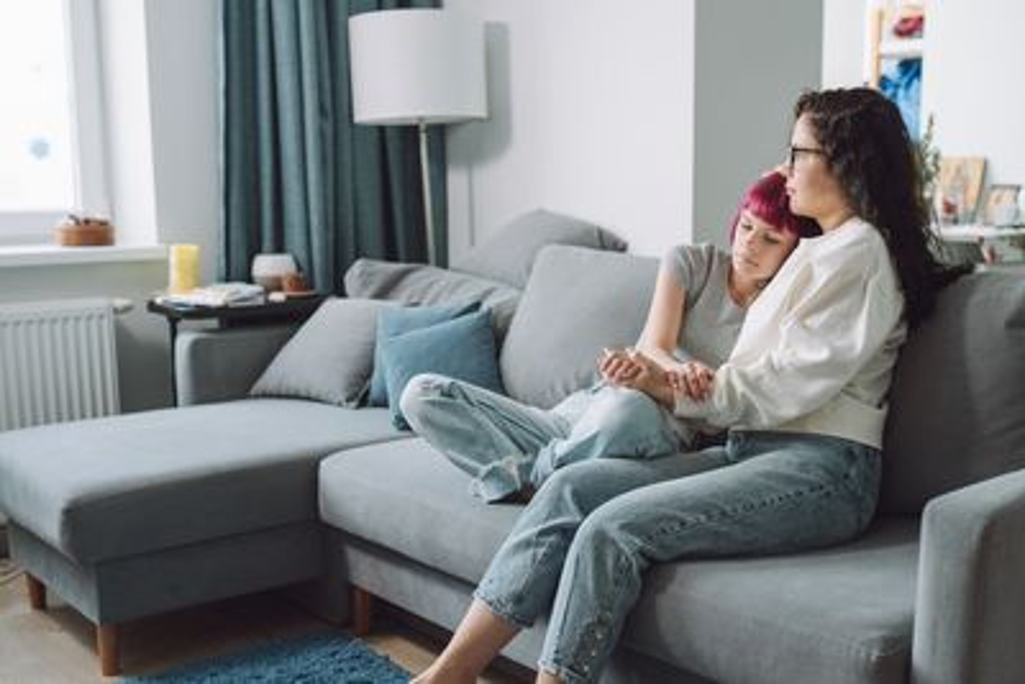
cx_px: 512
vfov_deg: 37.9
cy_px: 342
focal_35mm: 35
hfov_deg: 54.4
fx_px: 997
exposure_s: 1/160
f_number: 2.2
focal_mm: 35
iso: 125
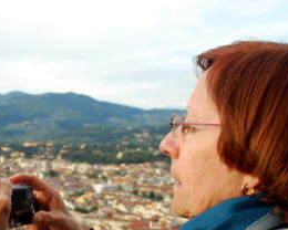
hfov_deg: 24.6
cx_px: 48
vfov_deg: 20.1
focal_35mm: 76
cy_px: 159
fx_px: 648
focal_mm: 28
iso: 200
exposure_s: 1/100
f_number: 9
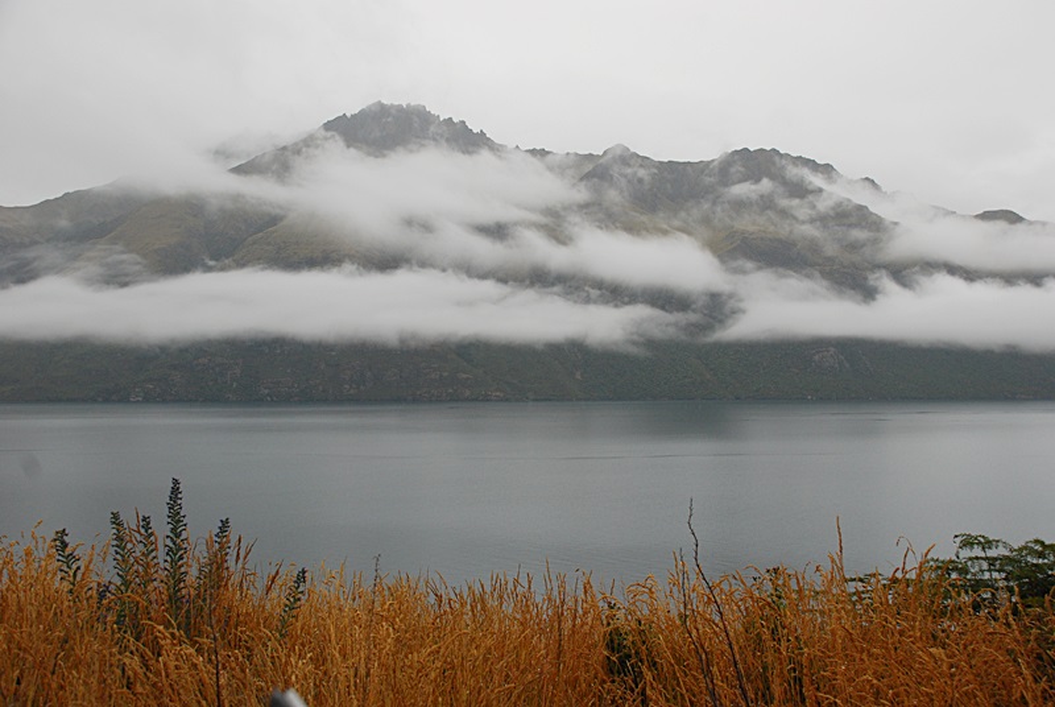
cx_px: 528
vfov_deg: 34.3
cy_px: 354
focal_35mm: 39
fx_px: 1145
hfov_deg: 49.5
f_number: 6.3
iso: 400
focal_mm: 26
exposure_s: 1/400
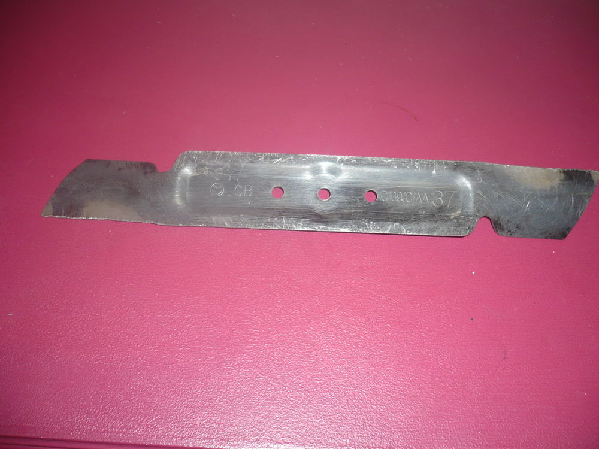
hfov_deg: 52.6
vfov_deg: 40.7
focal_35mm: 35
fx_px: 606
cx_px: 300
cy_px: 224
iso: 100
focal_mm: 5.8
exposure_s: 1/30
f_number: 2.8
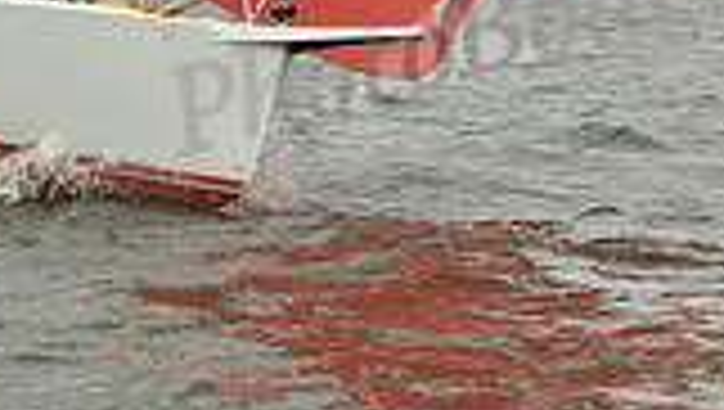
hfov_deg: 8.1
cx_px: -58
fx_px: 5074
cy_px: -133
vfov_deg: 4.6
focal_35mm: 264
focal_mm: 70
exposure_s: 1/640
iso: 250
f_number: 10
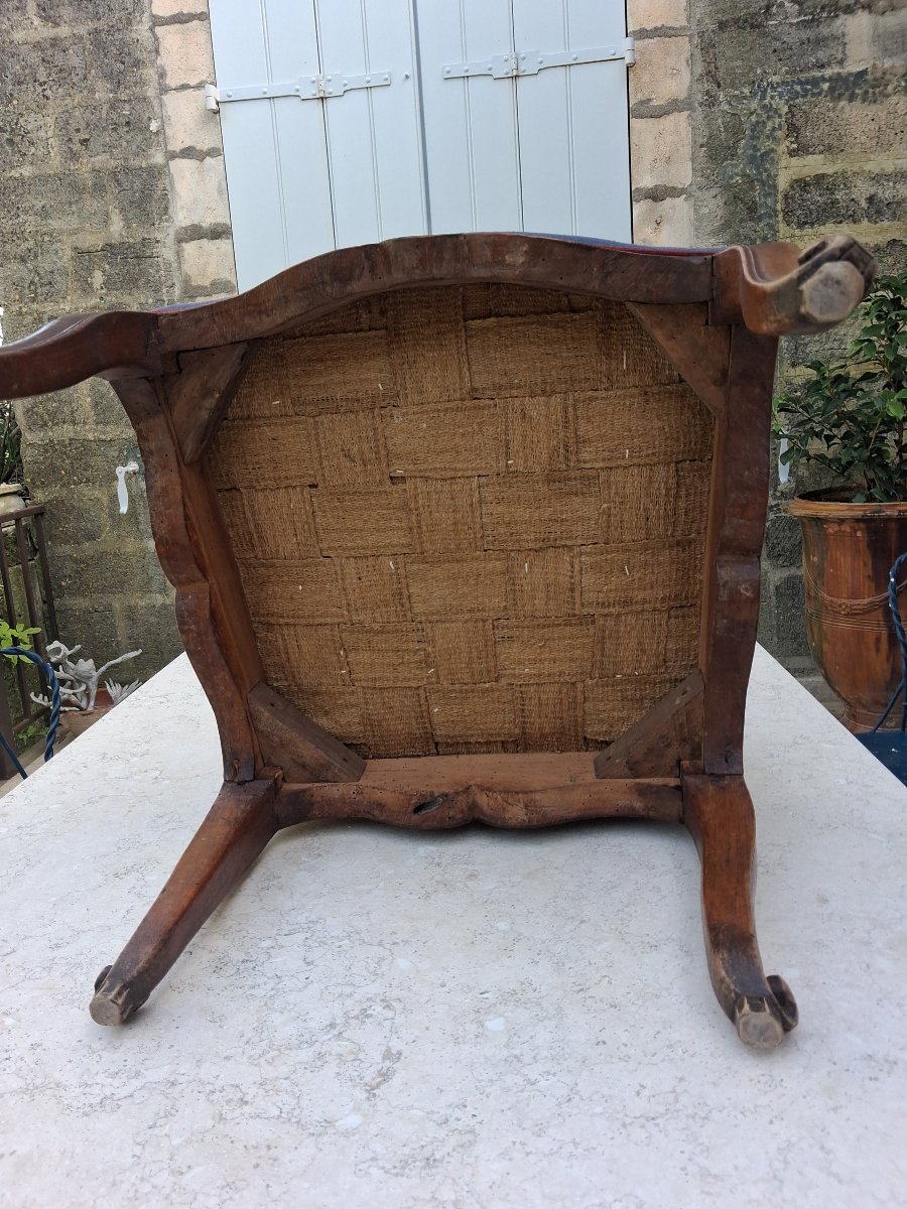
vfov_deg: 65.3
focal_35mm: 27
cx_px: 454
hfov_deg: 51.4
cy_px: 604
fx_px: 943
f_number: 1.8
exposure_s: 1/120
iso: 40
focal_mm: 4
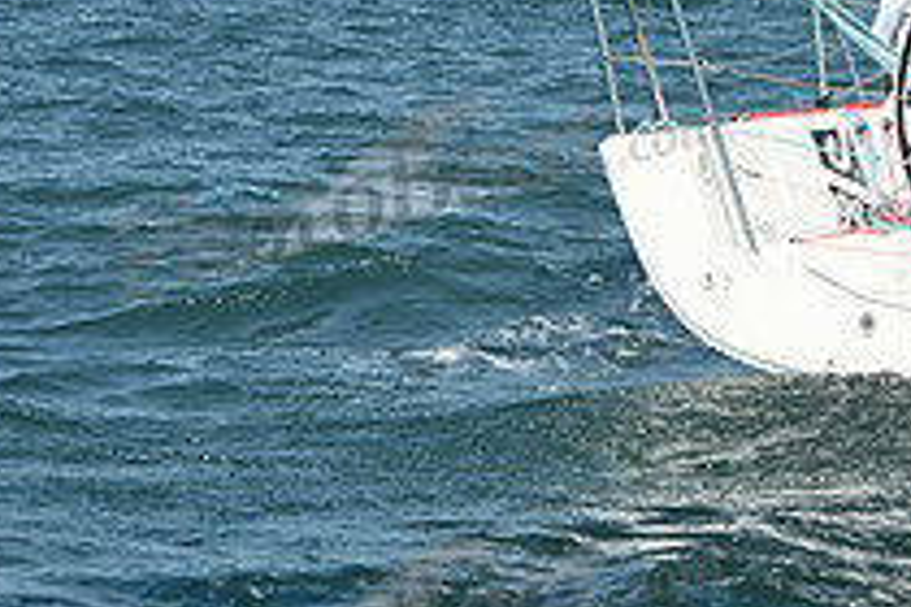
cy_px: -98
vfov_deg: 4.1
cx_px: 950
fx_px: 8401
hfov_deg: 6.2
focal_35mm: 332
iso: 320
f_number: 8
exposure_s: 1/1000
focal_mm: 120
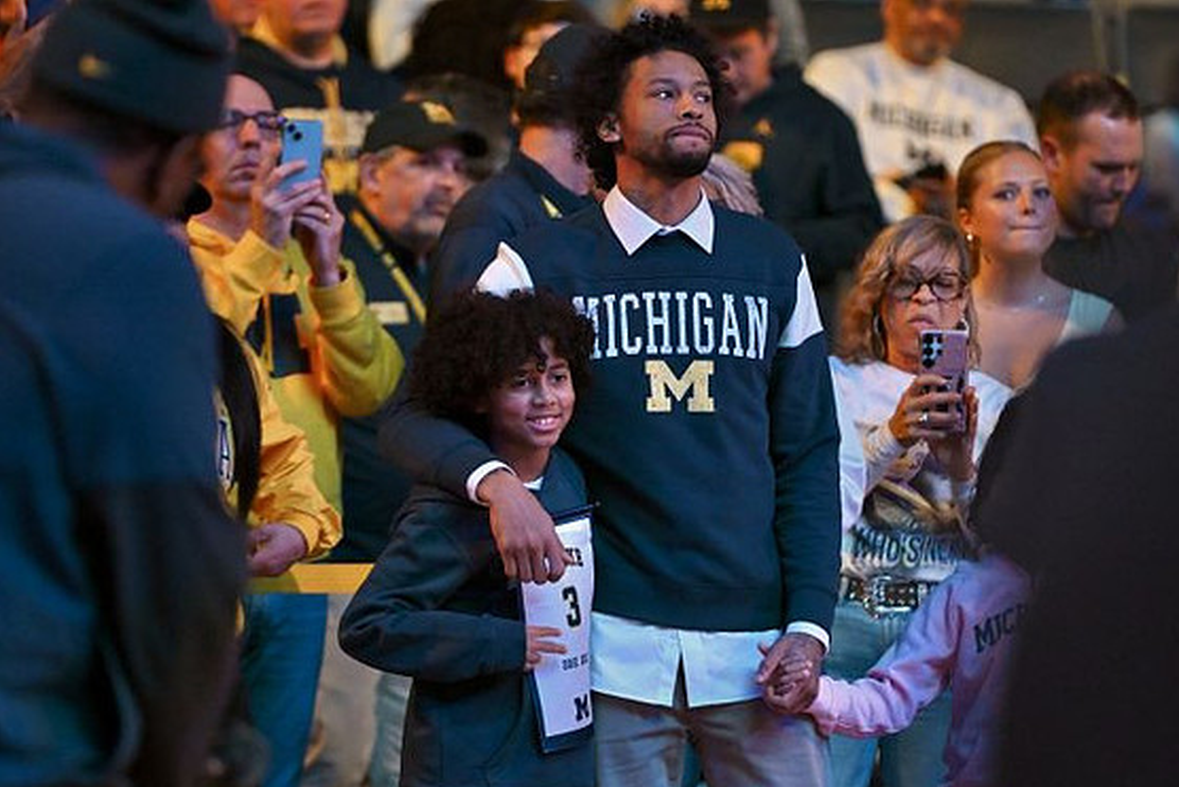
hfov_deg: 6.6
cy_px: 408
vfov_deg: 4.4
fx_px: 10253
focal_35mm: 313
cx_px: 613
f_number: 2.8
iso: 4000
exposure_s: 1/400
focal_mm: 200
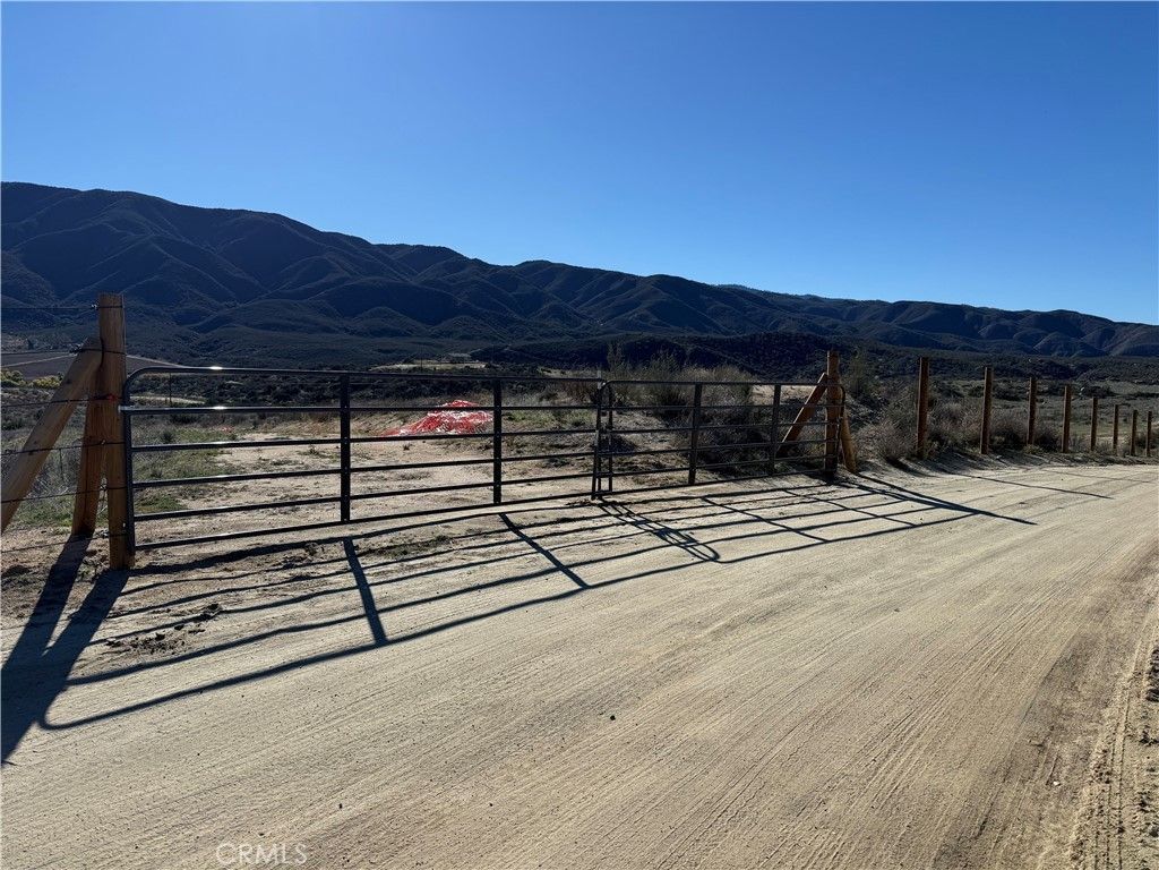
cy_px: 435
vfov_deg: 56.8
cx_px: 580
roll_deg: -1.0
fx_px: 804
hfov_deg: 71.6
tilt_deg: -6.1
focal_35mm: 24
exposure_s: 1/7353
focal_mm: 6.76
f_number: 1.78
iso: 80
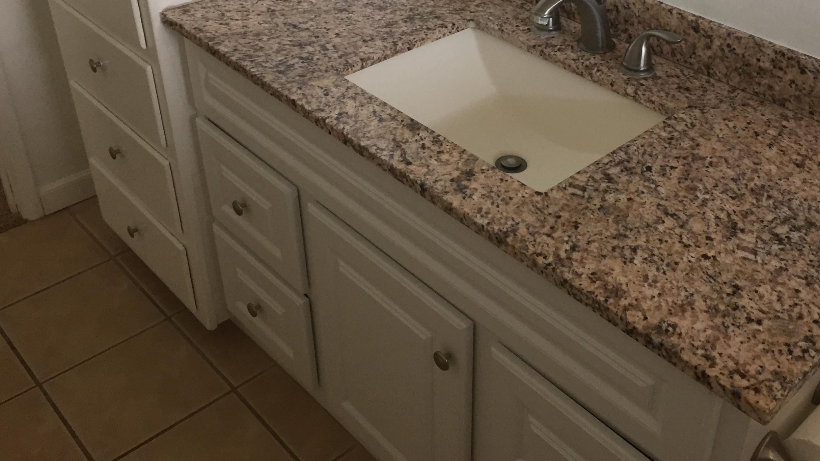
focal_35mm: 39
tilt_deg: -32.4
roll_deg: -3.5
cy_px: 116
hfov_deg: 51.3
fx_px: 848
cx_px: 486
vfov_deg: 29.9
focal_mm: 4.15
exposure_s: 1/30
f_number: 2.2
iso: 80
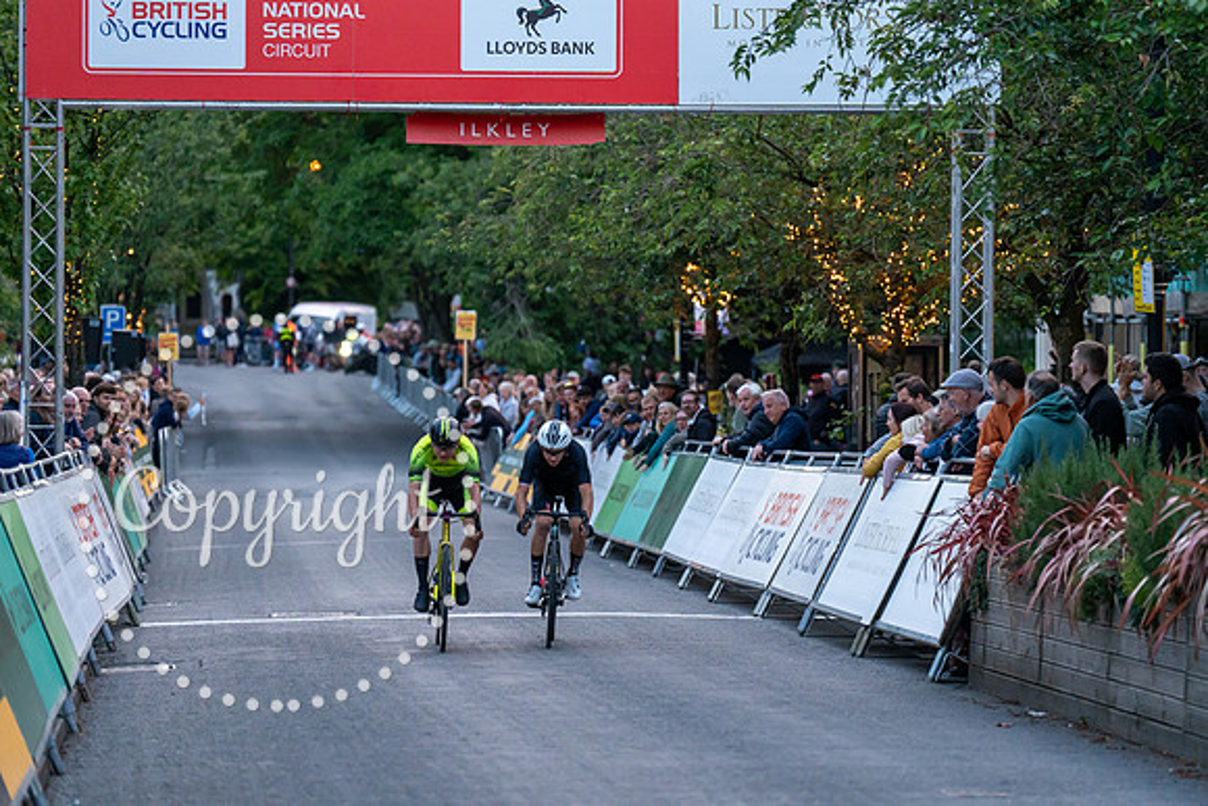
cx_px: 604
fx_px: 4974
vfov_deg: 9.3
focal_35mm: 148
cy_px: 403
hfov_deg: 13.8
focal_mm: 144
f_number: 2.8
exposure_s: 1/1000
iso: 3200
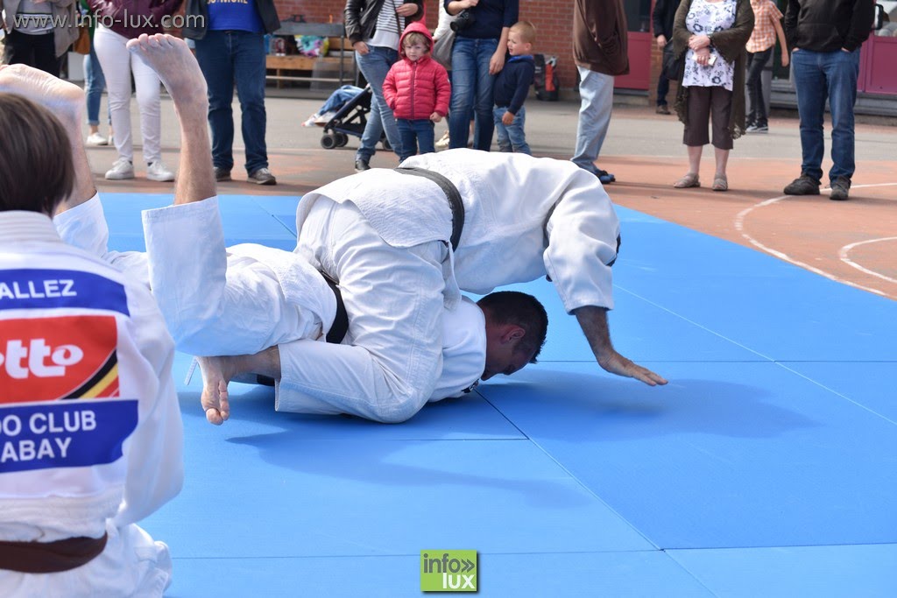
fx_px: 1869
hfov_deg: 27.0
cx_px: 448
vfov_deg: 18.2
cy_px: 299
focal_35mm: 75
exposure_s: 1/500
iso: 100
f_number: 5
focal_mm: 50
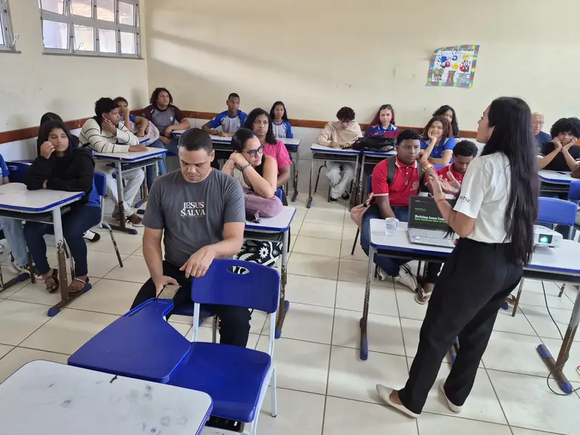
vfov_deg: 54.9
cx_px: 284
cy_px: 220
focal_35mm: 25
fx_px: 419
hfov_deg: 69.4
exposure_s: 1/120
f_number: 1.8
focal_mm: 5.4
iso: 320
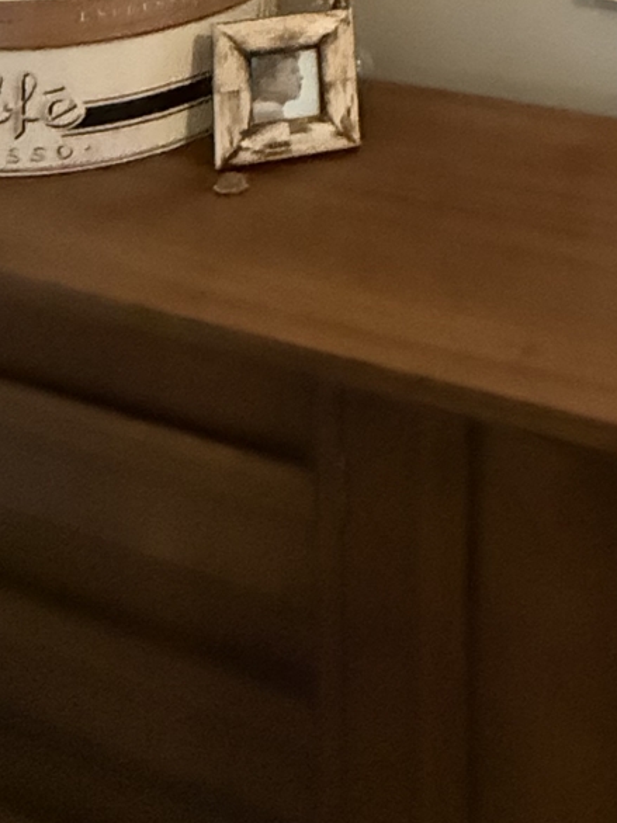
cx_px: 680
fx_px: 1213
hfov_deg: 26.3
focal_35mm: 51
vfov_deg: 29.2
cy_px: -287
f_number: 2.2
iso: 1250
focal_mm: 2.22
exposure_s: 1/60
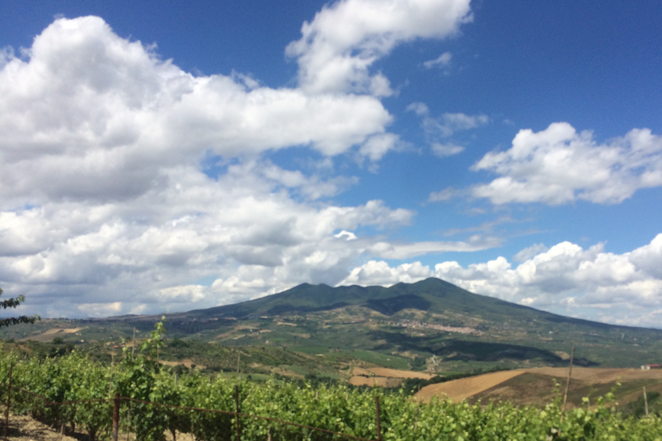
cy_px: 282
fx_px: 644
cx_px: 383
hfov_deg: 54.2
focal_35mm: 35
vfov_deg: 37.6
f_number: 2.2
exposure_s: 1/4115
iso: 32
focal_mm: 4.15
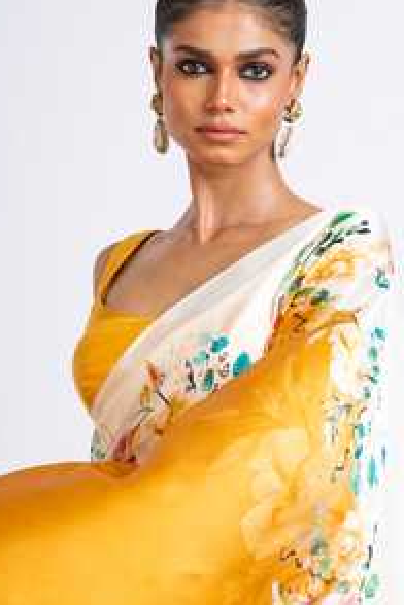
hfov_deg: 9.0
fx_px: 2558
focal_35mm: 152
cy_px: 439
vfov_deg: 13.5
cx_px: 237
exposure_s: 1/160
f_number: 13
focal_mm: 85
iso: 200
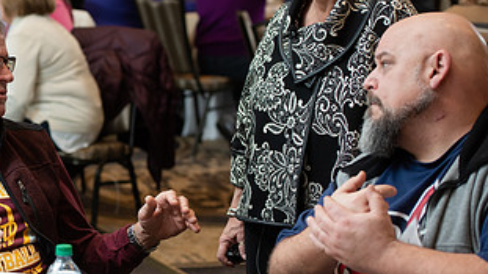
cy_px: 85
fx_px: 1773
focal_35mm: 137
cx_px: 44
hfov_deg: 15.5
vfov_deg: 8.8
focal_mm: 70
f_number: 3.5
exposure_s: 1/160
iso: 800
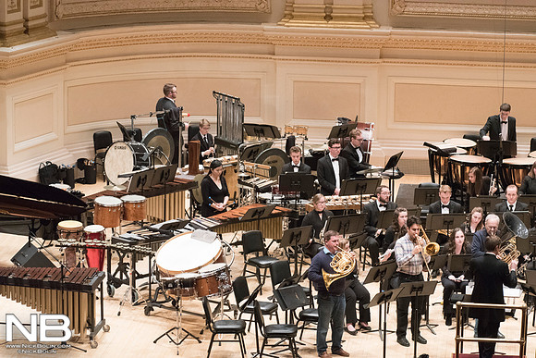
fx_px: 2085
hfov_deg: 14.7
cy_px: 179
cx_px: 268
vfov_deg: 9.8
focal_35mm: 140
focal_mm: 140
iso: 12800
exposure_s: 1/160
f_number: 6.3
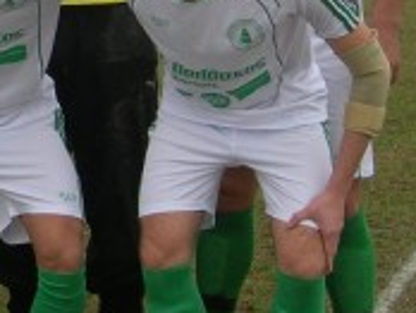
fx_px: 2323
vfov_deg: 7.6
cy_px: -70
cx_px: -225
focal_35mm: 193
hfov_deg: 9.9
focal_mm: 10.6
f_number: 5.4
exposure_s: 1/115
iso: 50
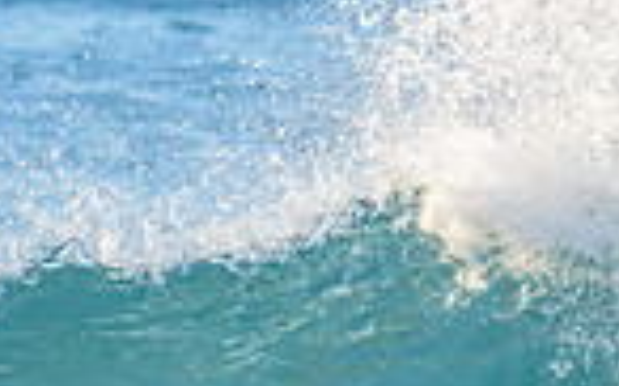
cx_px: 1174
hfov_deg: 1.0
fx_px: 34135
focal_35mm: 2025
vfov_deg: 0.6
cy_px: 405
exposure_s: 1/1000
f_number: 5.6
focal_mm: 500
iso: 450
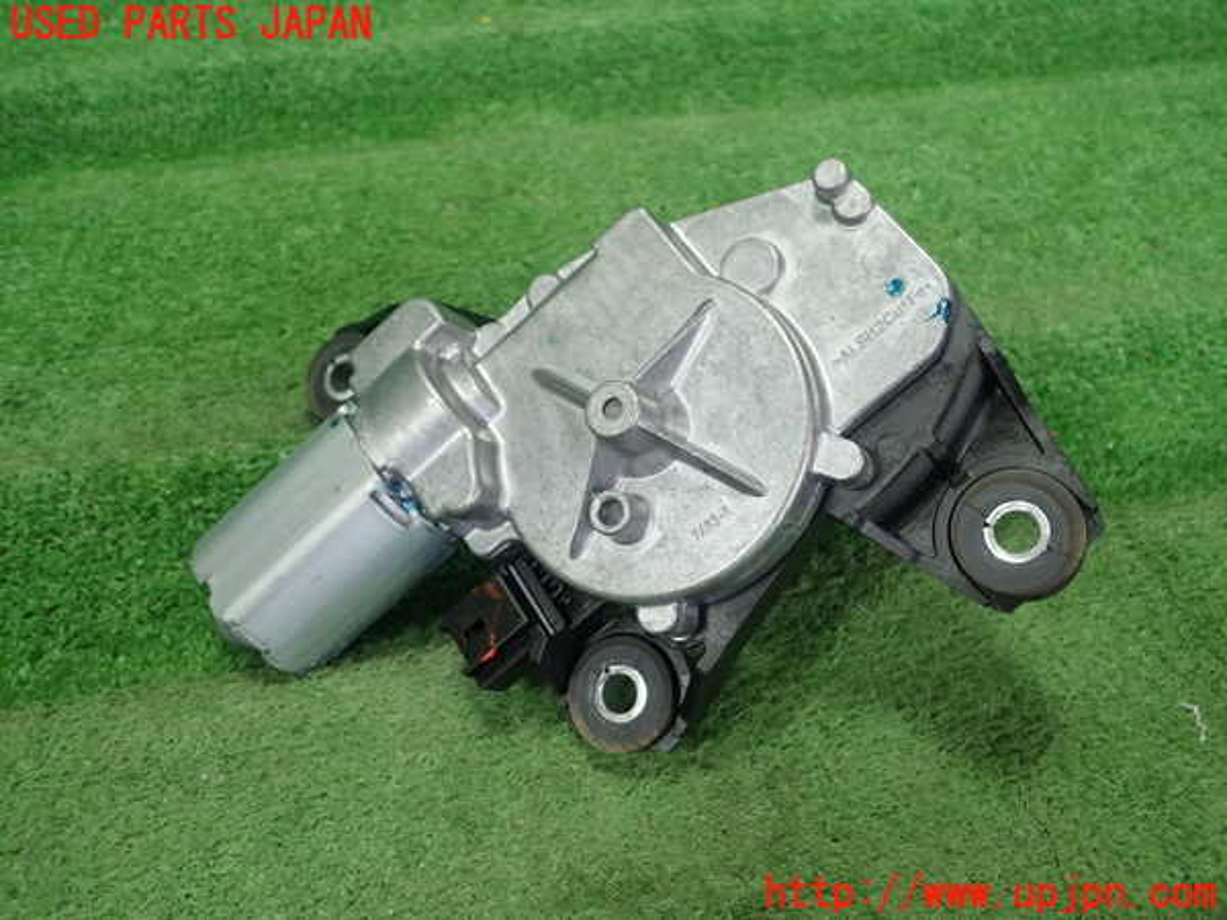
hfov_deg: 60.0
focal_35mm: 30
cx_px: 614
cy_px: 460
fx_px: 1063
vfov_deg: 46.8
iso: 200
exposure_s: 1/125
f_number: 2.3
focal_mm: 5.5
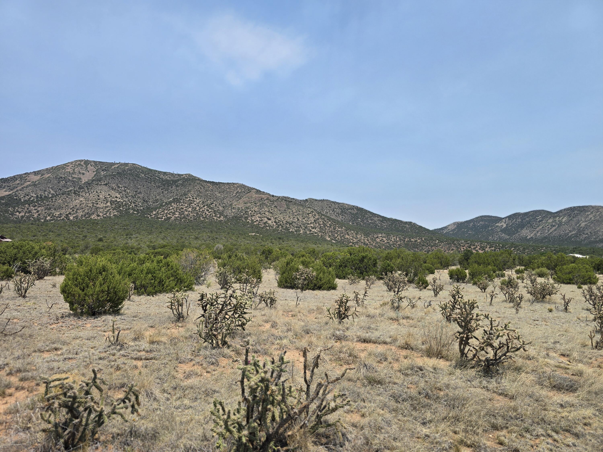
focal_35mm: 23
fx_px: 401
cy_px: 226
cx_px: 302
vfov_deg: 58.9
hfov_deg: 73.9
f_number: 1.7
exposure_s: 1/1126
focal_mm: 6.3
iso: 12
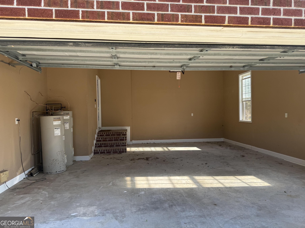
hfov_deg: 71.6
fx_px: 211
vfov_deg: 56.8
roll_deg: +1.4
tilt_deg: -0.1
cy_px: 114
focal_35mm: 24
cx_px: 152
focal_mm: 6.76
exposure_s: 1/567
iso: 100
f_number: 1.78
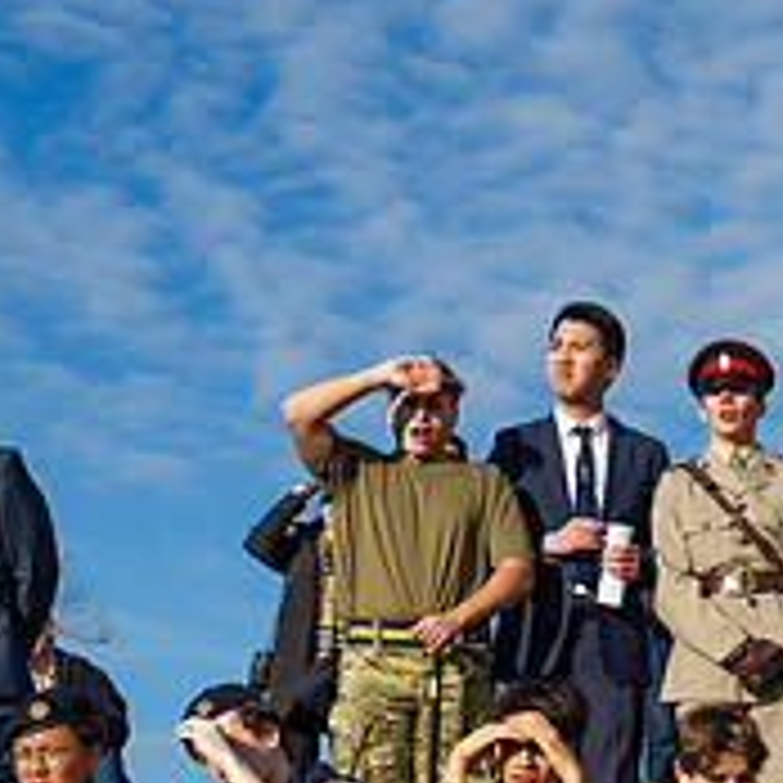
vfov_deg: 15.1
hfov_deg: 15.1
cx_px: 589
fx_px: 2943
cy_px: 557
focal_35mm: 115
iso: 125
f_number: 8
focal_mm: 36
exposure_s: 1/400
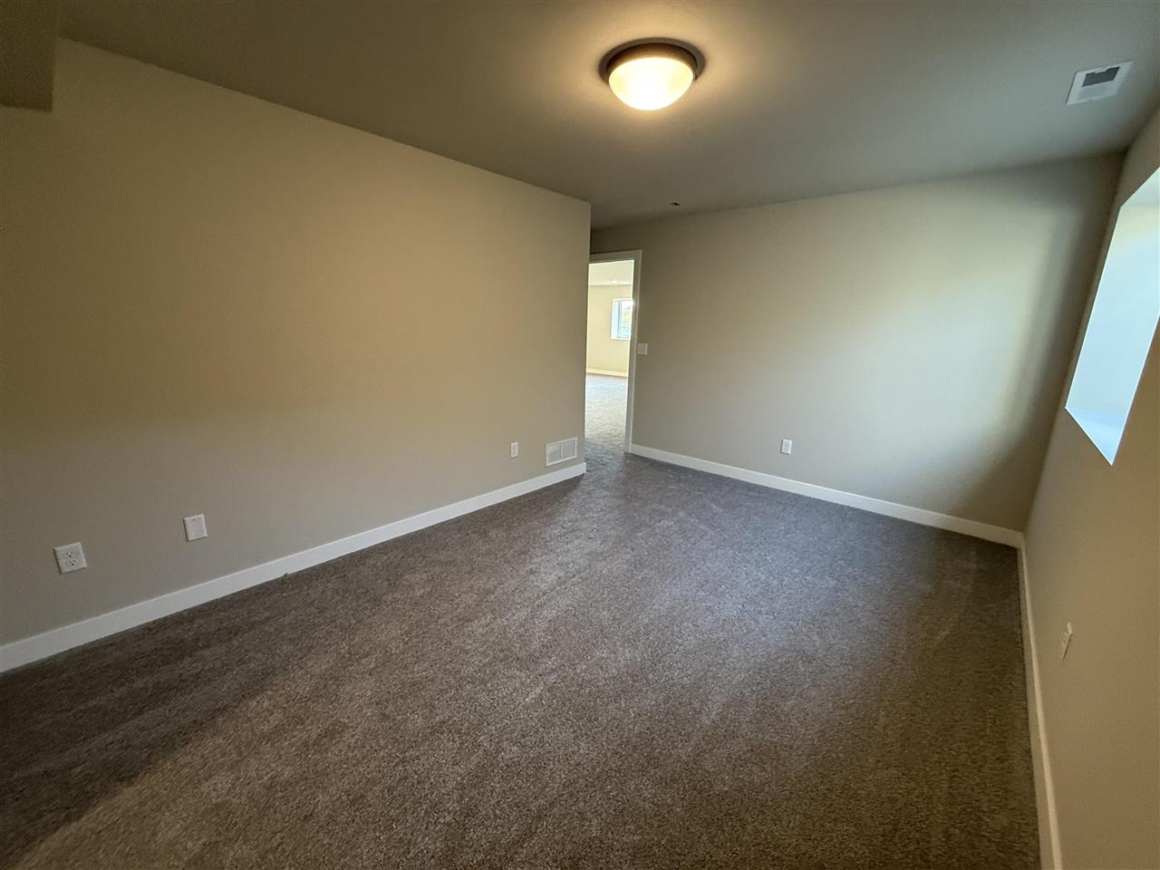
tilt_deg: -13.0
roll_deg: -1.5
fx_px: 469
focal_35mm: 14
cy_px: 435
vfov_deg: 85.7
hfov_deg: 102.1
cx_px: 580
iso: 400
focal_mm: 2.22
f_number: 2.2
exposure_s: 1/120
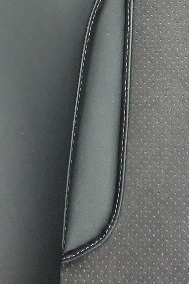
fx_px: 922
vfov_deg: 16.1
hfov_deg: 11.6
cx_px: 197
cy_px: -135
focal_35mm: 117
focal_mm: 2.71
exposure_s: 1/117
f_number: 1.9
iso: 80
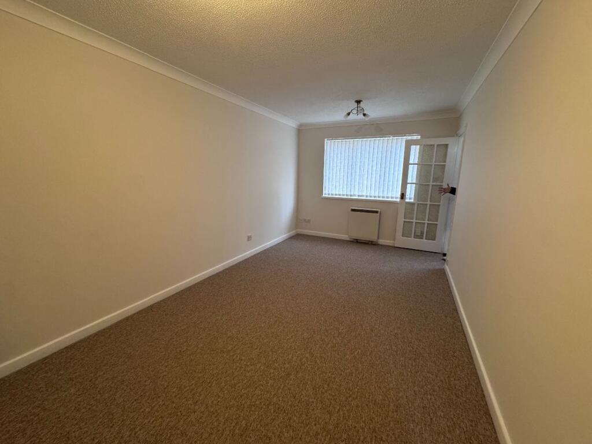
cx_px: 296
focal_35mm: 14
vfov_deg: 85.7
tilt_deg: -11.3
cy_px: 222
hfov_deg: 102.1
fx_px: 239
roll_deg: -0.3
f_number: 2.2
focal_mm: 2.22
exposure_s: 1/50
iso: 320
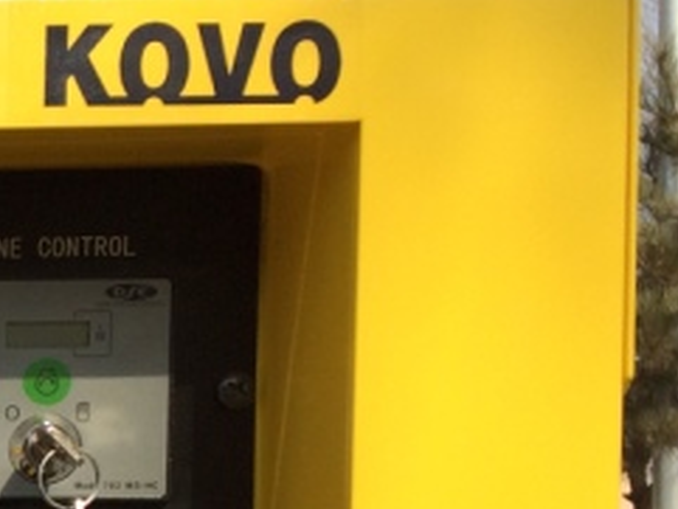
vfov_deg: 11.7
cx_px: -686
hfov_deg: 13.6
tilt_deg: -2.1
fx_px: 2410
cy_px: 672
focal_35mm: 123
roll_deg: -0.3
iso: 32
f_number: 2.2
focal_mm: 4.15
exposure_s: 1/1786
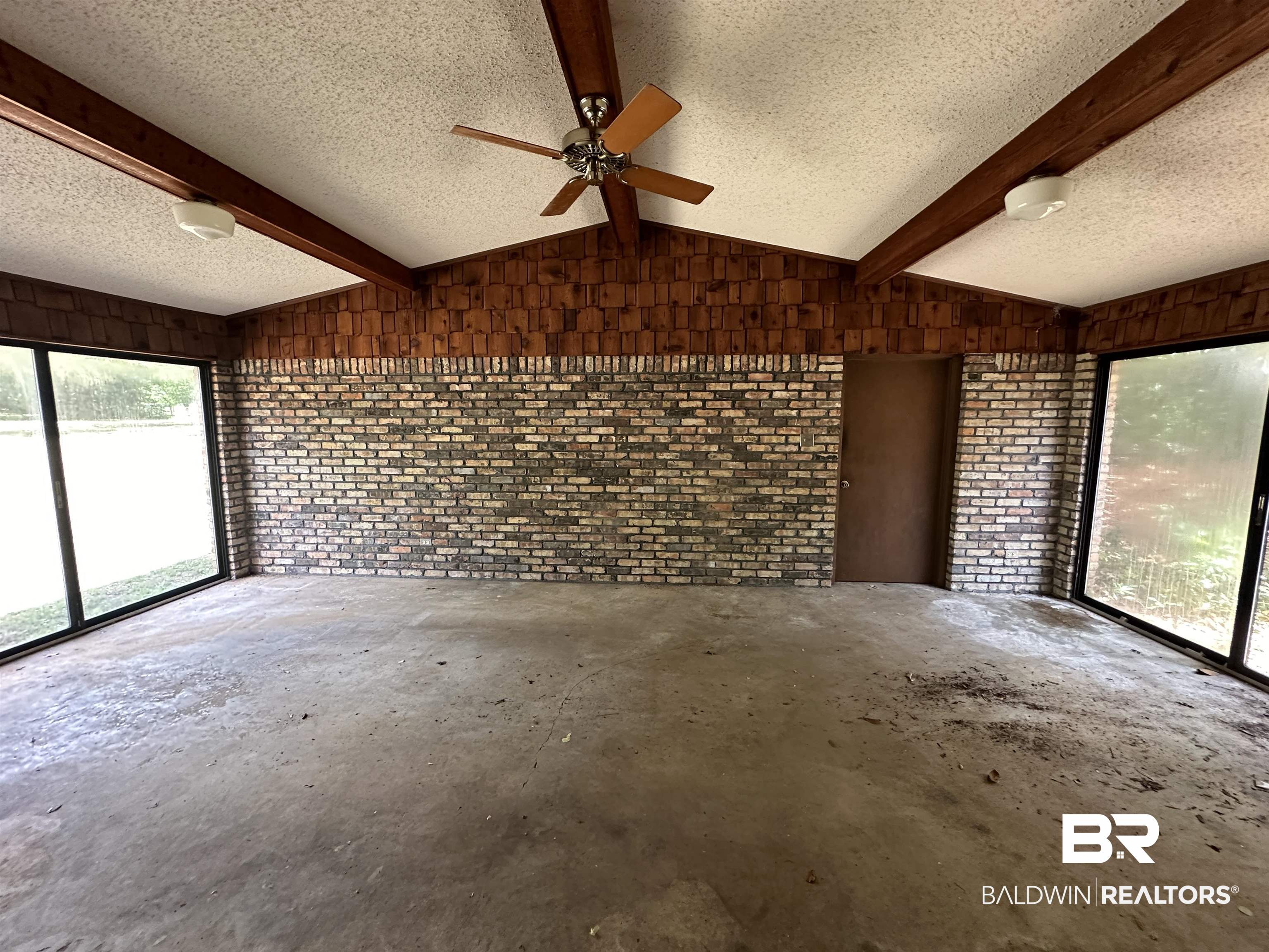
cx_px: 634
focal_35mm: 14
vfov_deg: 85.7
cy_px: 476
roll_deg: -1.5
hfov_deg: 102.1
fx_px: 513
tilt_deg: -7.1
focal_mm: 2.22
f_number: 2.2
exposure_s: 1/71
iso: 320
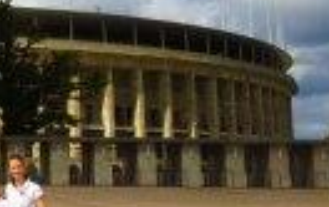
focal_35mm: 104
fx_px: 934
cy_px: 20
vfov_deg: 12.5
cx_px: -182
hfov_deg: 17.7
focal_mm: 4.15
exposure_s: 1/3597
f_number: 2.2
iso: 32
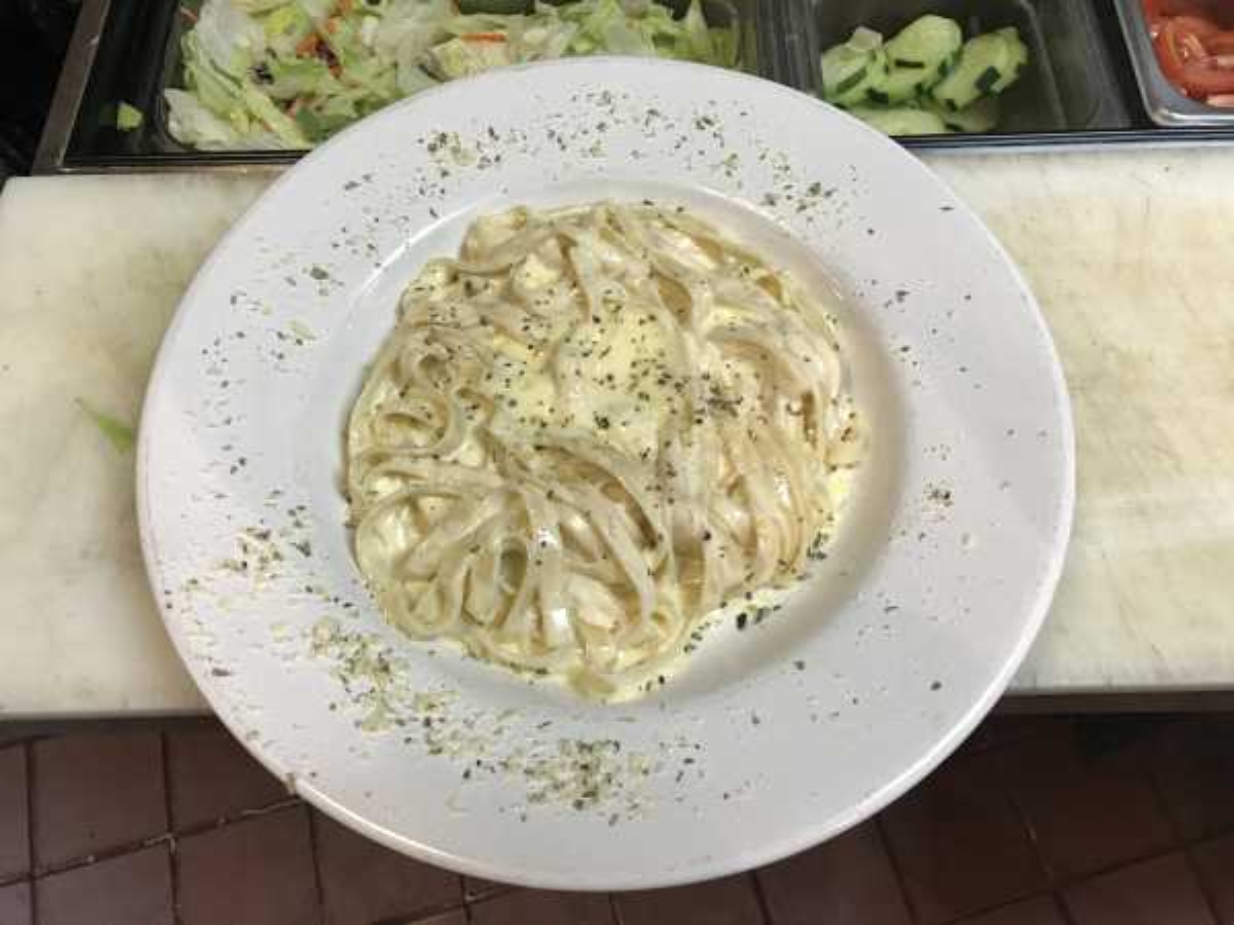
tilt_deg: -62.9
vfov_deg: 49.7
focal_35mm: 28
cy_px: 462
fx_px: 998
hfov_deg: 63.4
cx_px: 617
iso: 20
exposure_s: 1/30
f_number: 1.8
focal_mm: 3.99
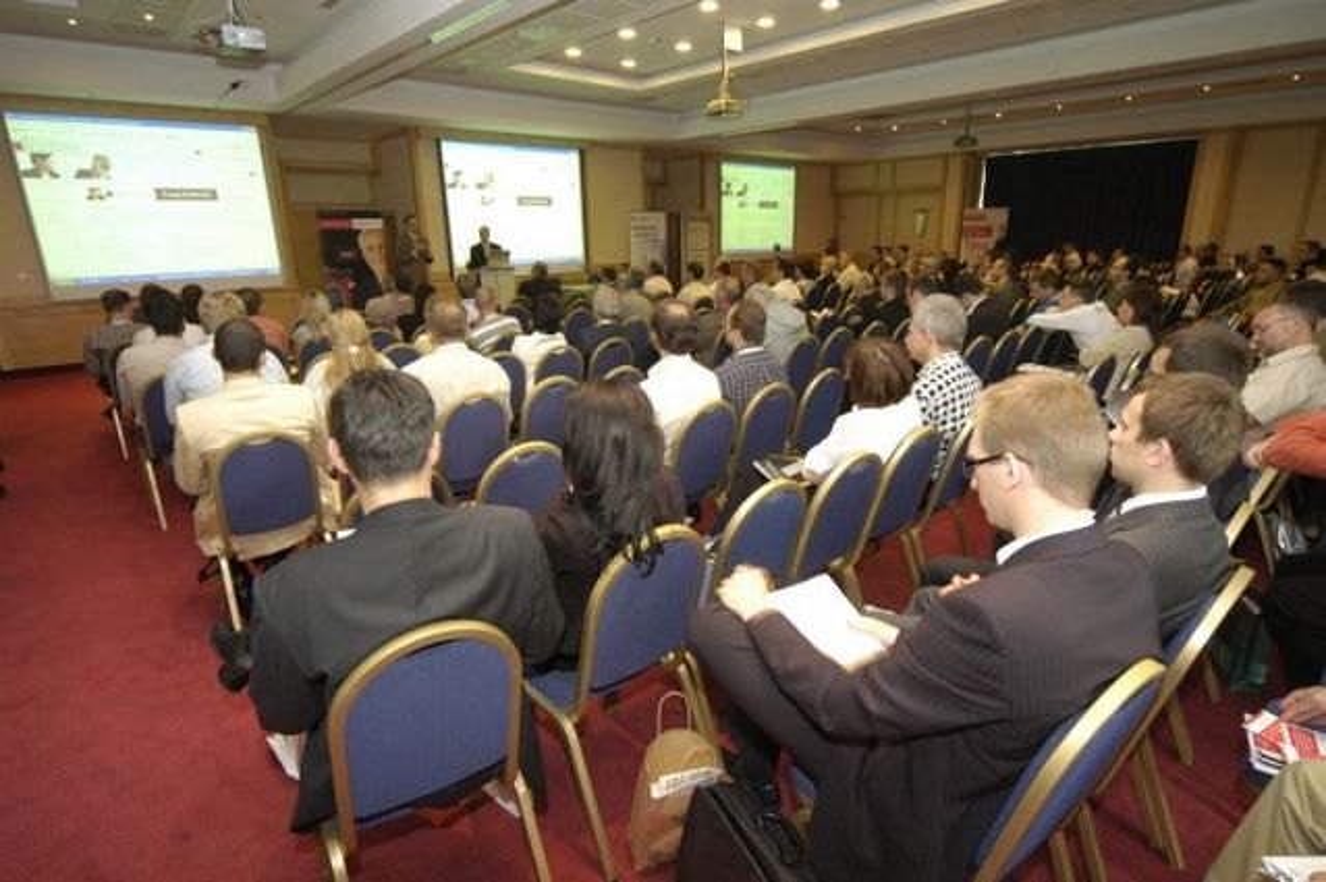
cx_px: 663
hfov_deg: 90.0
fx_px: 662
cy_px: 441
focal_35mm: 18
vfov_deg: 67.3
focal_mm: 12
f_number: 5
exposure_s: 1/13
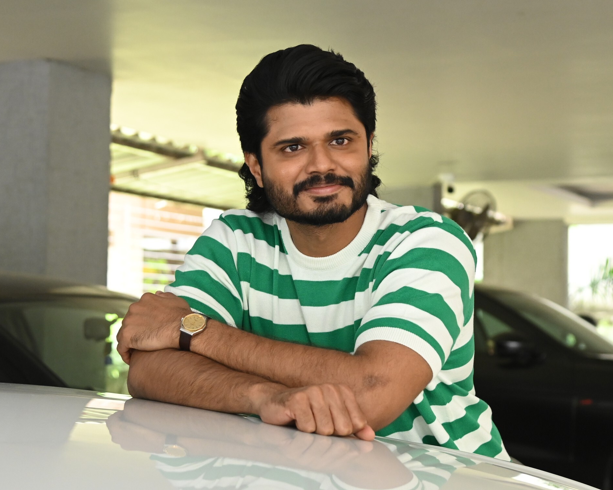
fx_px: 1415
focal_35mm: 78
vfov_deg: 19.7
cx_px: 316
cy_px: 245
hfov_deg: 24.4
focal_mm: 46
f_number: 4
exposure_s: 1/200
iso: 2500
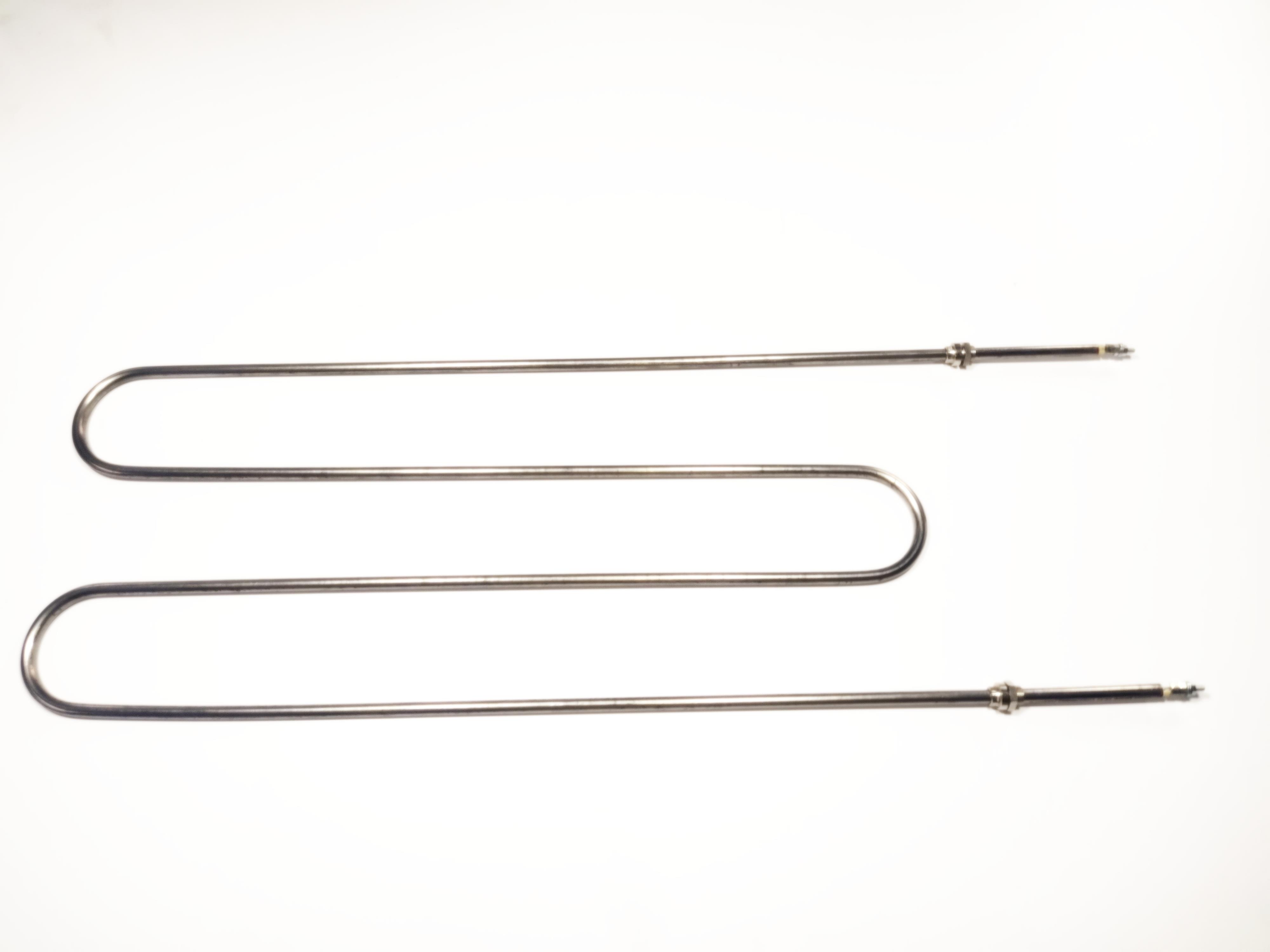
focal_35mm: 26
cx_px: 635
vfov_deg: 53.1
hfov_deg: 67.3
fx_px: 954
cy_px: 476
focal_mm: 4.74
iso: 184
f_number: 1.79
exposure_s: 1/50
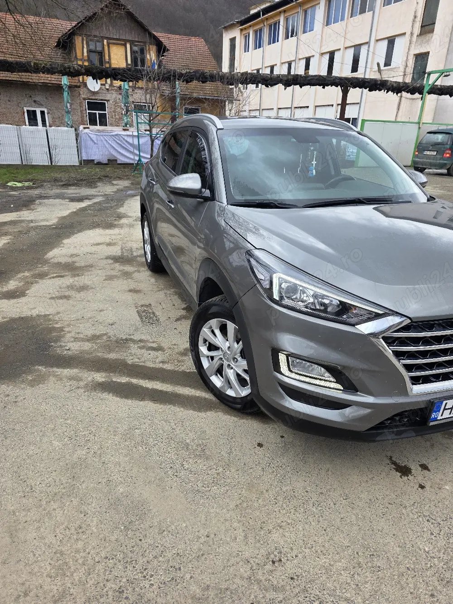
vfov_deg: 73.9
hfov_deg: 58.9
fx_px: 401
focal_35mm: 23
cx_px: 226
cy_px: 302
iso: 64
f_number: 1.7
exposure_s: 1/182
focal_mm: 6.3
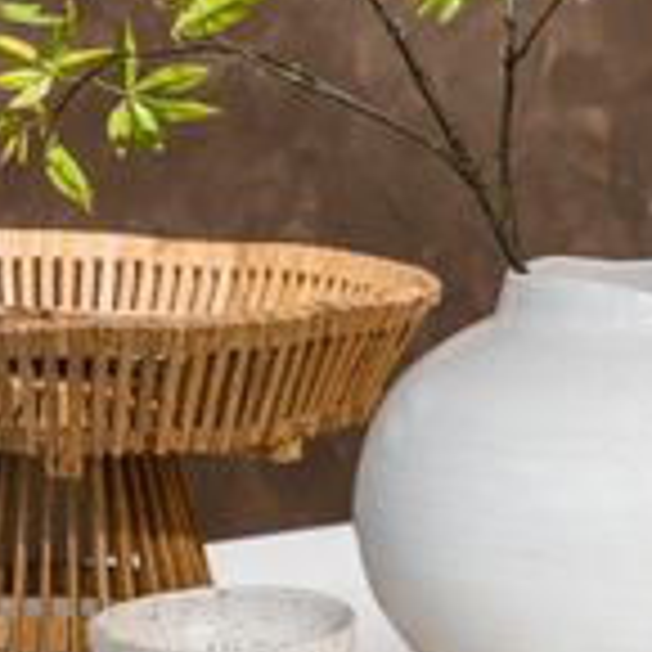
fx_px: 3537
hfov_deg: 10.5
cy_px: -27
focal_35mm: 166
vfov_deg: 10.4
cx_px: 18
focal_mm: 63
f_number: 7.1
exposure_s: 1/1.67
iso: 100
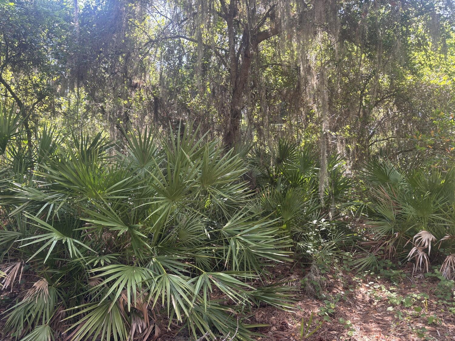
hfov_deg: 67.3
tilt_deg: +0.8
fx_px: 342
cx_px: 228
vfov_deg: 53.1
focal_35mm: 26
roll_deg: -0.7
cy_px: 170
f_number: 1.6
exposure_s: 1/121
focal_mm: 5.96
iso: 50
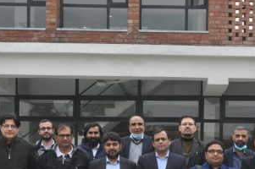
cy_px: 186
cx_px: 176
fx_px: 638
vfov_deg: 14.8
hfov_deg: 22.5
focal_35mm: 90
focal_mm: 25
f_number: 13
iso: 500
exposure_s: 1/200
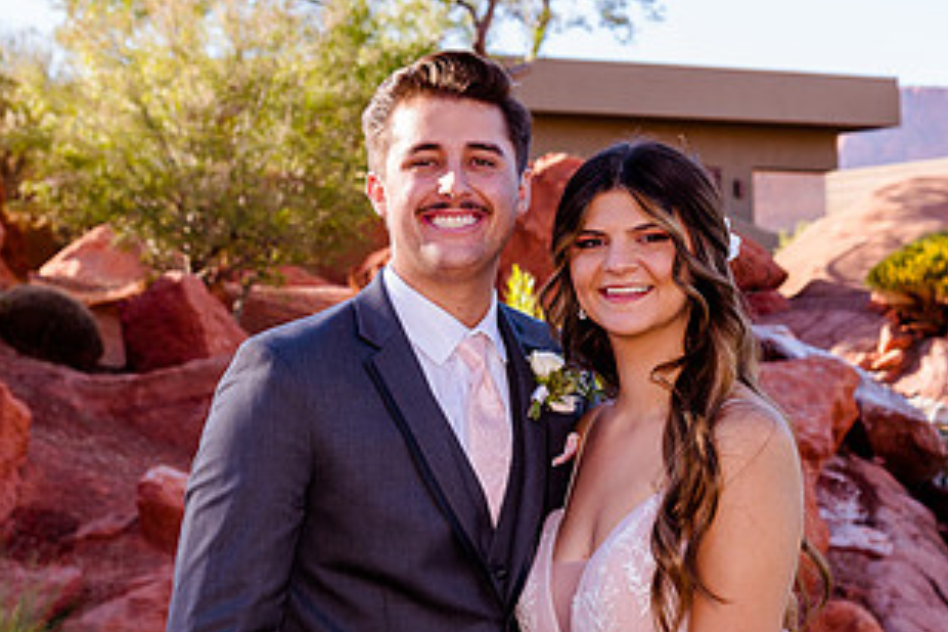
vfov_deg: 13.8
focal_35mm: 99
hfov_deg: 20.5
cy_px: 411
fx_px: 2607
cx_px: 635
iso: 320
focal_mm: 52
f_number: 5.6
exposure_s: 1/250
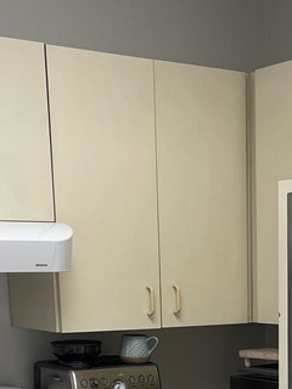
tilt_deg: -13.4
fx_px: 900
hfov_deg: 18.1
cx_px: 263
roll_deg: +0.5
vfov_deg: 22.2
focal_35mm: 80
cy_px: 486
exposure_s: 1/121
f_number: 1.6
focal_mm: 5.1
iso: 125
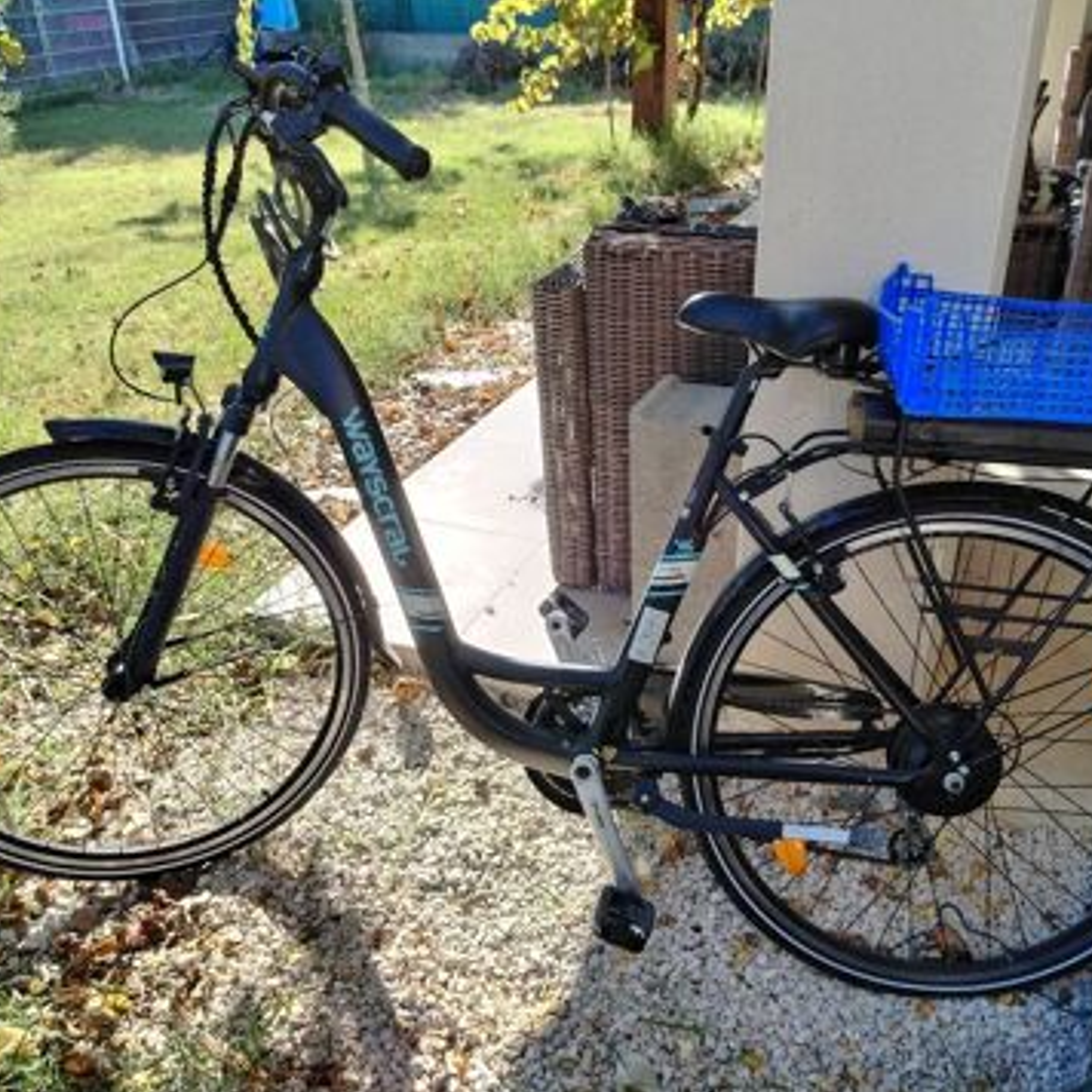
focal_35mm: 31
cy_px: 549
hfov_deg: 52.5
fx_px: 1106
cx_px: 592
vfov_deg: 52.5
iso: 100
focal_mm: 4.25
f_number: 1.8
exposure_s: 1/469
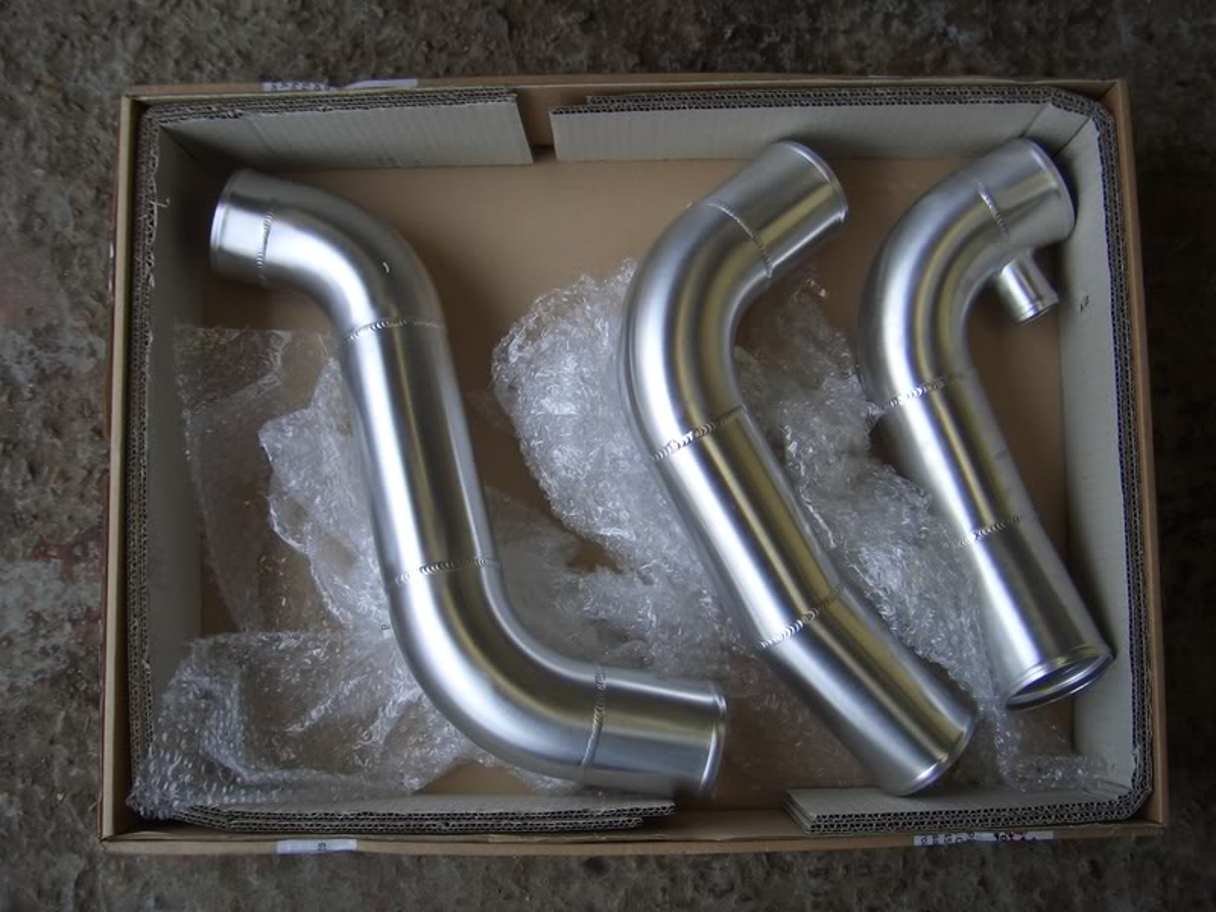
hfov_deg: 47.9
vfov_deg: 36.8
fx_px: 1370
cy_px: 456
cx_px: 608
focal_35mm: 39
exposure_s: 1/80
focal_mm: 8
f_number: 2.8
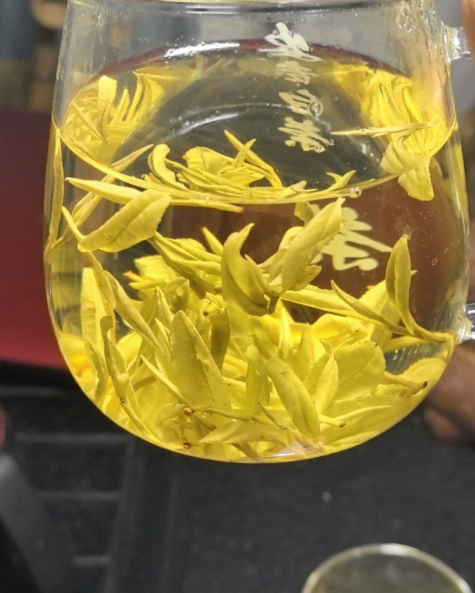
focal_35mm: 59
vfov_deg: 31.9
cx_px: 275
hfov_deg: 25.8
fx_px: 1036
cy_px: 274
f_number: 2
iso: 160
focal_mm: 5.75
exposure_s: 1/120
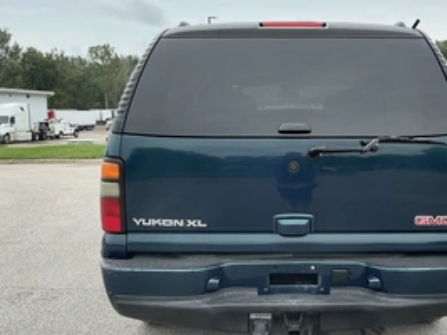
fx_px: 542
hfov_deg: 44.2
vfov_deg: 34.3
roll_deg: +1.1
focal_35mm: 42
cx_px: 293
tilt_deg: -4.4
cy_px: 174
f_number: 1.8
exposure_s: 1/683
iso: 25
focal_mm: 3
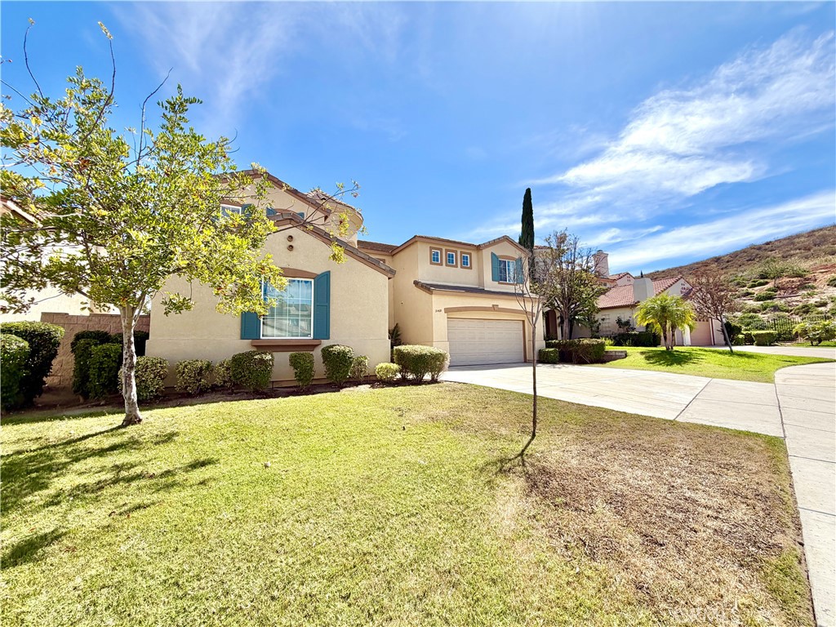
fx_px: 338
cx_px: 418
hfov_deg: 102.1
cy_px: 314
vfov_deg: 85.7
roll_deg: +1.2
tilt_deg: +5.6
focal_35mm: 14
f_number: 2.2
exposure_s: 1/853
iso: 20
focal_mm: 2.22
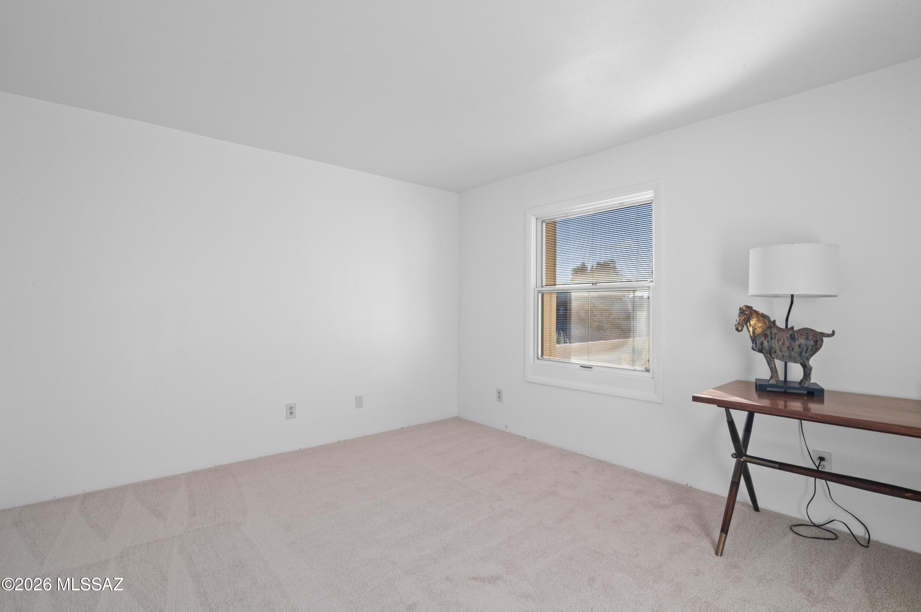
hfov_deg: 96.8
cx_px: 460
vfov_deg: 73.7
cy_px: 306
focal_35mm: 16
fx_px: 409
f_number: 22
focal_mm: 16
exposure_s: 1/4
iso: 800
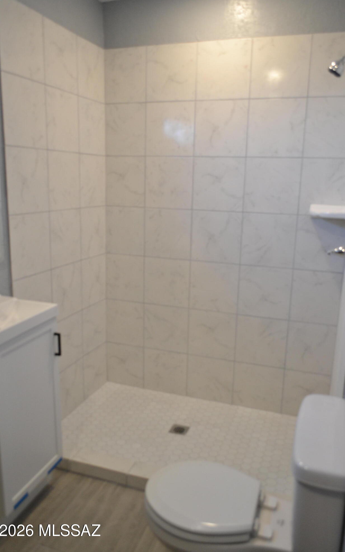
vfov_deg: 66.5
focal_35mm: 28
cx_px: 173
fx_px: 421
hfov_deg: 44.5
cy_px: 275
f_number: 3.5
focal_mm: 18
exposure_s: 1/60
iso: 720
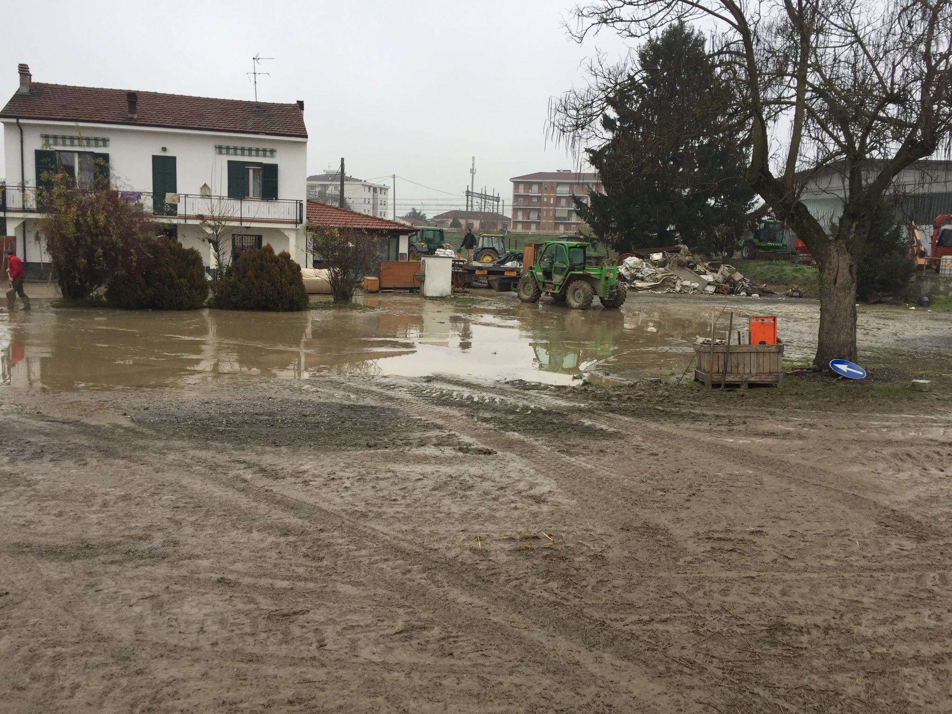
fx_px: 798
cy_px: 357
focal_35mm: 29
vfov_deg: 48.2
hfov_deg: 61.7
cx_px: 476
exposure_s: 1/353
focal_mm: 4.15
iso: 32
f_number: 2.2
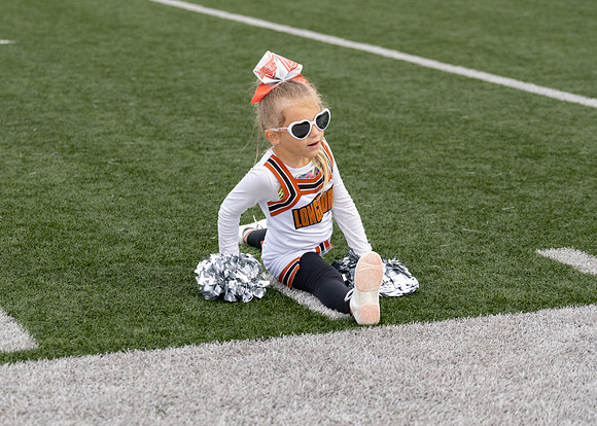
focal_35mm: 120
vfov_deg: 12.0
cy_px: 214
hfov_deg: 16.7
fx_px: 2033
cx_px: 281
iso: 640
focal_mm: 70
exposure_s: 1/1000
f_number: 2.8
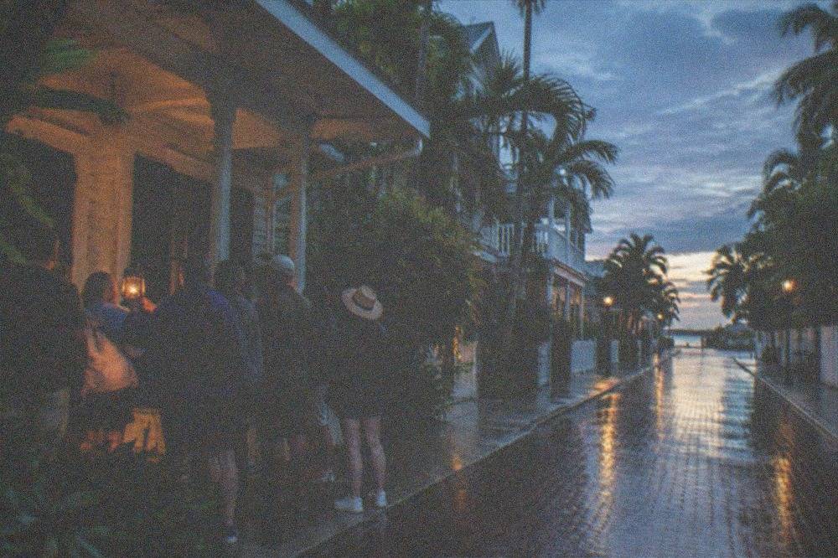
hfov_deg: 41.9
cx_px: 419
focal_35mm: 47
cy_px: 279
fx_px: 1094
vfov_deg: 28.6
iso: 3200
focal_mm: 47
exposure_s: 1/80
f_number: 4
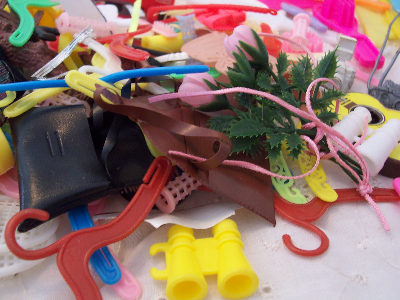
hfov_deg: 50.1
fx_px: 428
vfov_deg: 38.7
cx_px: 200
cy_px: 150
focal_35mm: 37
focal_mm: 5.6
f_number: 2.8
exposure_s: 1/30
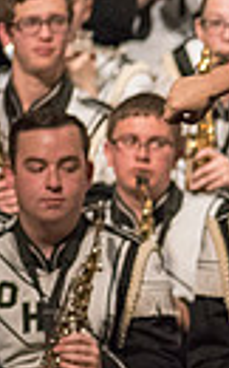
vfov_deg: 1.5
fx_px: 13631
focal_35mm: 1362
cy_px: 262
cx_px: 817
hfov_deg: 1.0
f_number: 2.8
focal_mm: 300
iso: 4000
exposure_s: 1/500
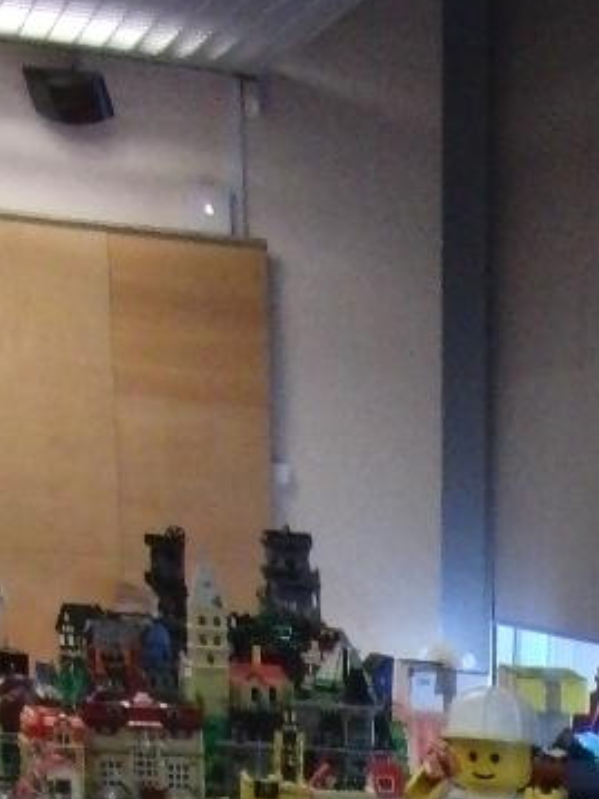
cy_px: 1647
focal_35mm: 107
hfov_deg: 12.8
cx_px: 1015
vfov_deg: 14.8
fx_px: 2470
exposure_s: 1/60
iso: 400
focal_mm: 4.3
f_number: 3.2
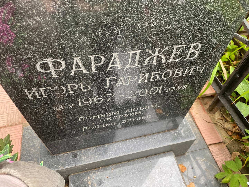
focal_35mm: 26
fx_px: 187
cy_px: 94
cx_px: 124
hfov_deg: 67.3
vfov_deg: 53.1
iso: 100
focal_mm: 4.25
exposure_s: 1/122
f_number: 1.8
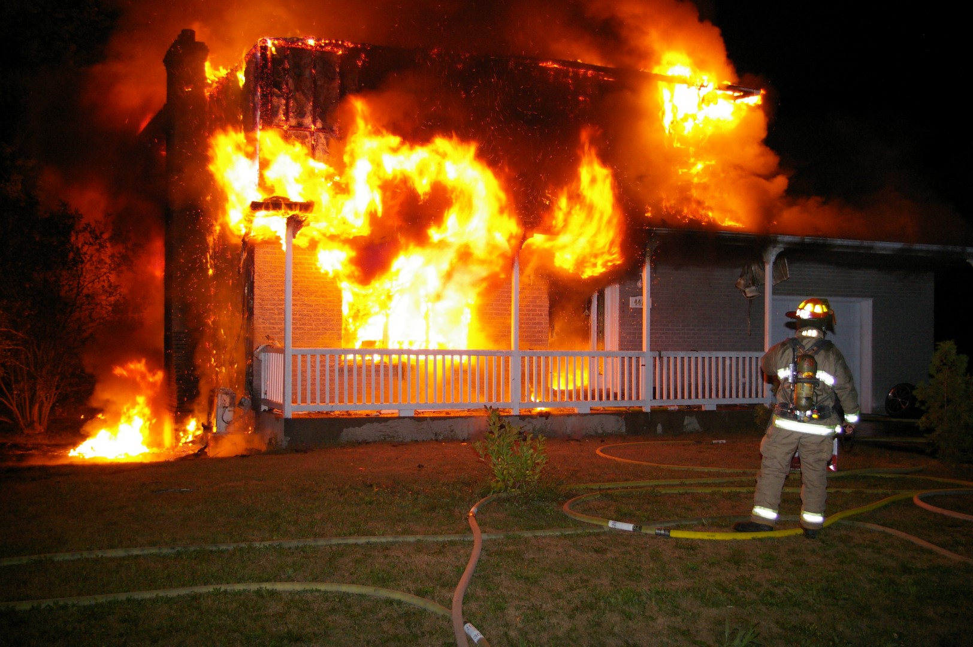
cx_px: 486
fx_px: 1053
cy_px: 324
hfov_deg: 49.6
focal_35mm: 39
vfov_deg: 34.2
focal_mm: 26
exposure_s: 1/45
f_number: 4
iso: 800
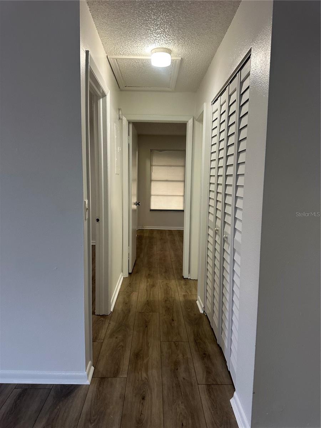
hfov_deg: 56.8
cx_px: 160
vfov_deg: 71.6
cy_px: 214
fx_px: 297
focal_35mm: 24
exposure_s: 1/120
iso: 200
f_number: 1.78
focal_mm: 6.86
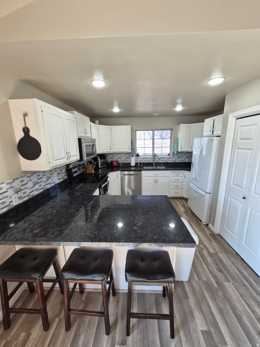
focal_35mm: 13
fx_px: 130
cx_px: 130
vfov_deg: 106.2
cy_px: 174
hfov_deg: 89.9
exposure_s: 1/60
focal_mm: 1.7
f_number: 2.2
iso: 64
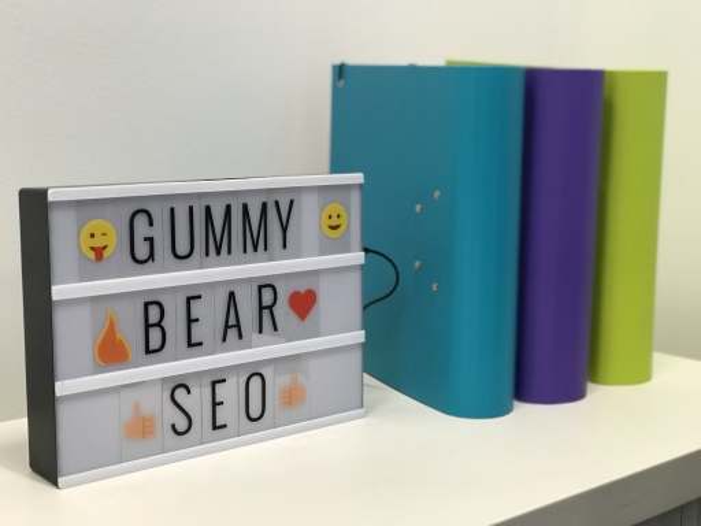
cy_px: 263
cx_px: 350
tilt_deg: -9.8
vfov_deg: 25.7
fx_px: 1154
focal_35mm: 57
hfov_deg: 33.8
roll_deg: -2.2
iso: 100
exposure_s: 1/50
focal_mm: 6.6
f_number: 2.8
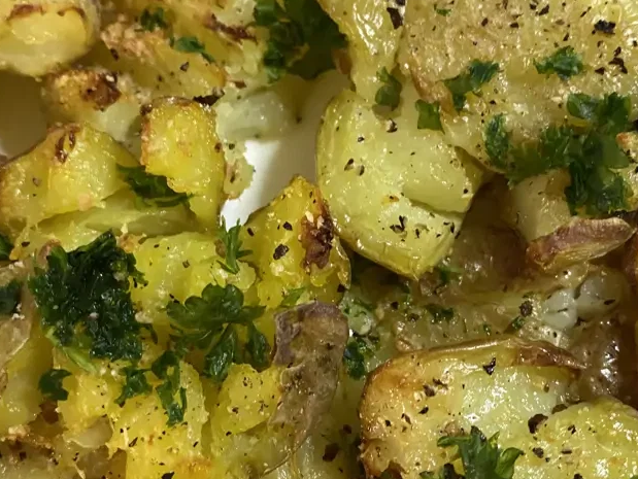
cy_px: 231
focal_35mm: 31
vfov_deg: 45.5
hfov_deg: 58.2
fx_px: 572
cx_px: 351
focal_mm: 4.25
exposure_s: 1/33
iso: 320
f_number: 1.8
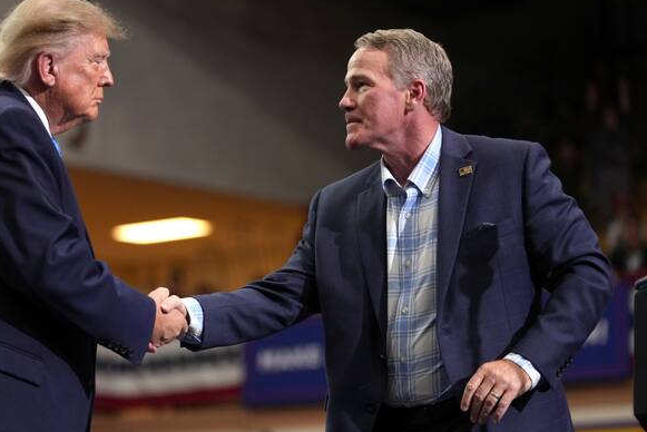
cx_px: 262
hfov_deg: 14.5
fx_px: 2535
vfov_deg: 9.7
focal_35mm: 141
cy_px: 232
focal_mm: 117
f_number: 2.8
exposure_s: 1/640
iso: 2000
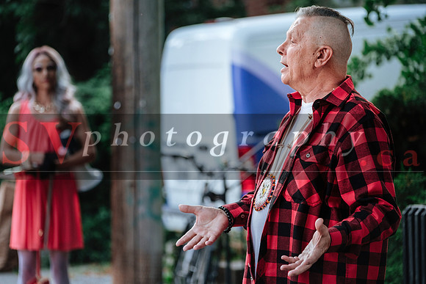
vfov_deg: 7.9
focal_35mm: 173
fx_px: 2048
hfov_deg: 11.9
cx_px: 213
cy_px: 142
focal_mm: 115
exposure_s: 1/320
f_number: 3.2
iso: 800
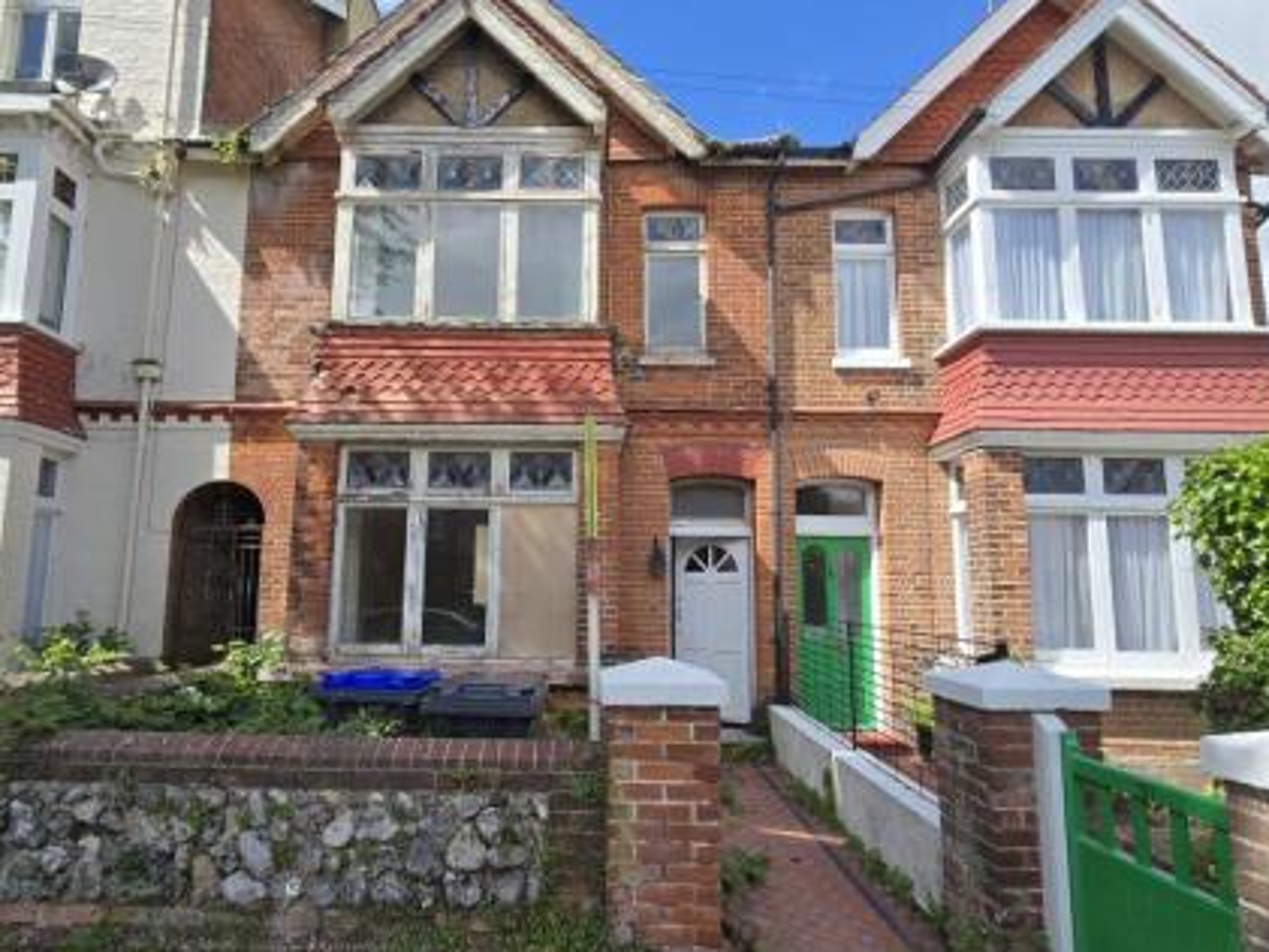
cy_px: 511
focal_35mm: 18
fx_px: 660
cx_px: 583
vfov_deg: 71.5
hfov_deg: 87.6
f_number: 2.2
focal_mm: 2.2
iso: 50
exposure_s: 1/1728
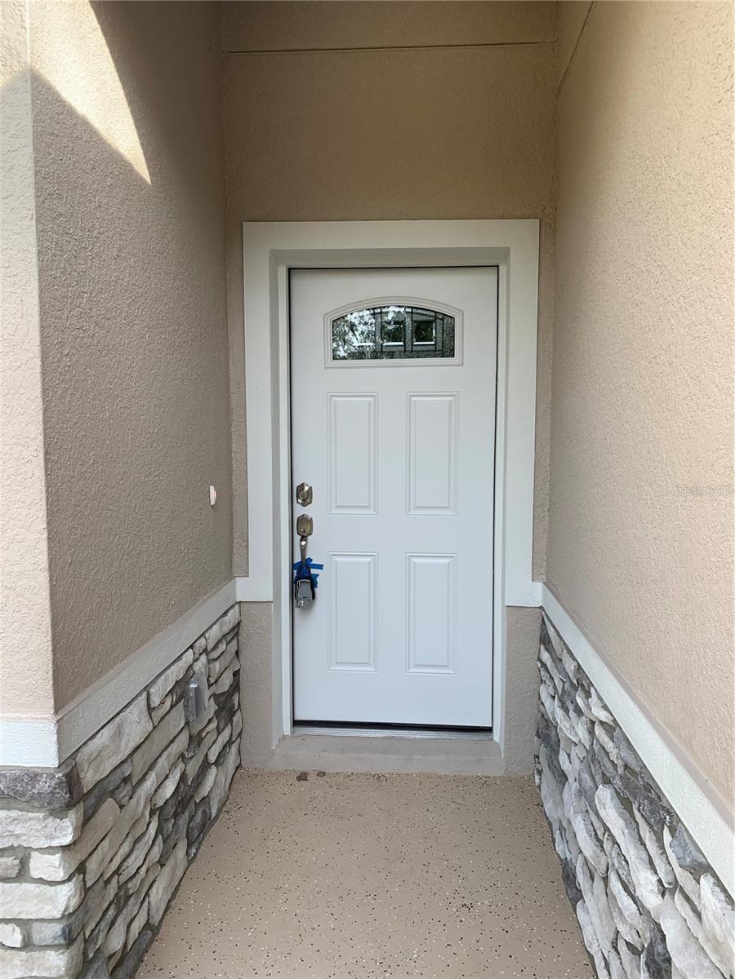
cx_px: 368
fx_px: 736
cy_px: 490
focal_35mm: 26
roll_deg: +0.5
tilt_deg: -4.0
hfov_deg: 53.1
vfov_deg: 67.3
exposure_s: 1/322
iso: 25
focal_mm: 4.25
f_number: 1.8
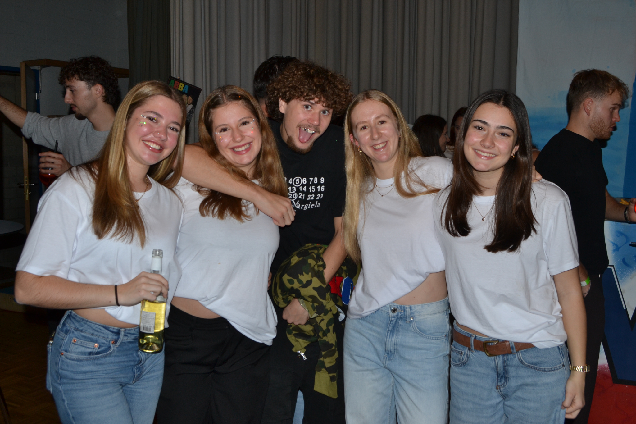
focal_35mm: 36
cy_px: 212
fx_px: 636
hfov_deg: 53.1
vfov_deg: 36.9
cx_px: 318
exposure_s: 1/60
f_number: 8
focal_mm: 24
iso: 280
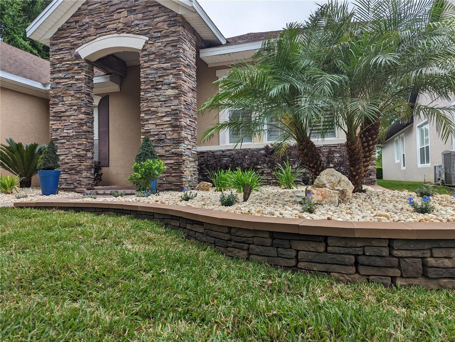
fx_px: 316
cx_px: 228
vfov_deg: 56.9
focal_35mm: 24
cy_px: 171
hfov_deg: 71.5
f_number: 1.85
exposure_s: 1/1038
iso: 40
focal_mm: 6.81
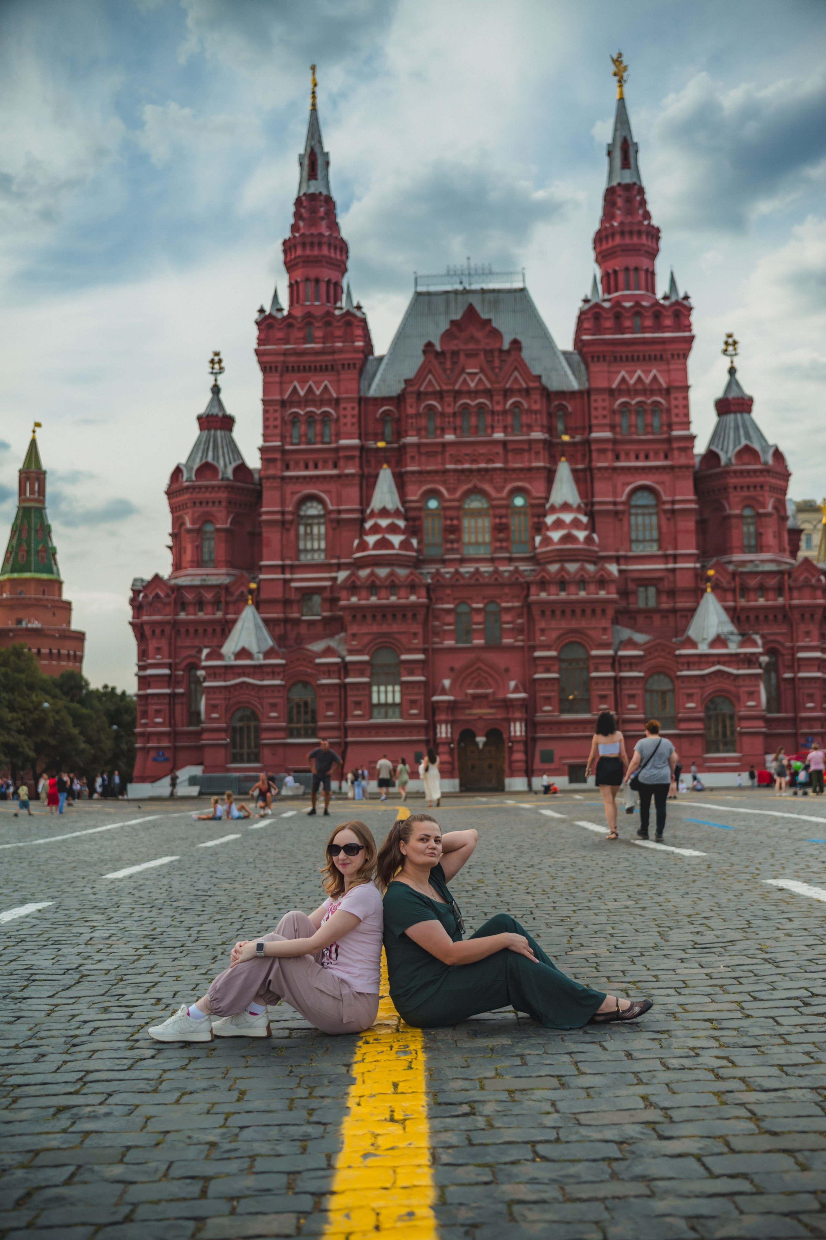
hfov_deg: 37.9
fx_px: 1204
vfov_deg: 54.4
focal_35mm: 35
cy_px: 620
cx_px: 413
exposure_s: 1/1600
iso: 100
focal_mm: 35
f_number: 2.2
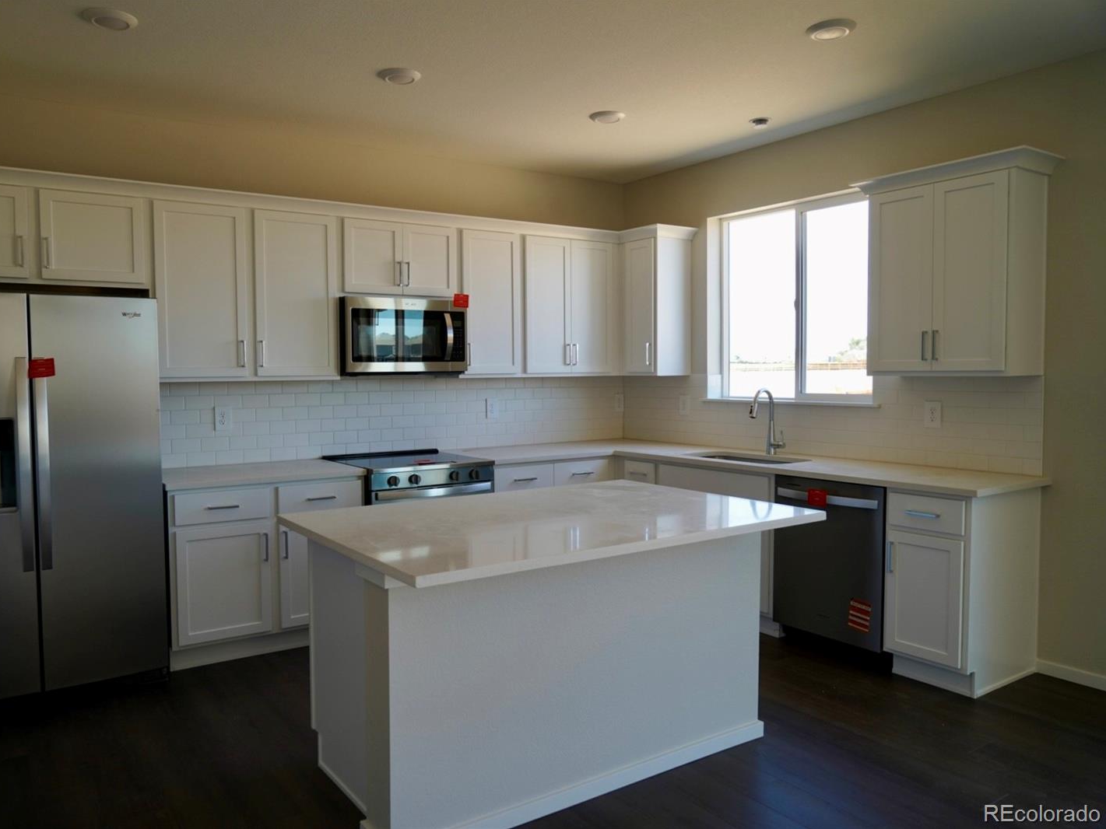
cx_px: 487
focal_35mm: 26
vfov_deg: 53.1
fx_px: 831
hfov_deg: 67.1
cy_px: 414
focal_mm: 24
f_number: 4
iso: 250
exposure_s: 1/160
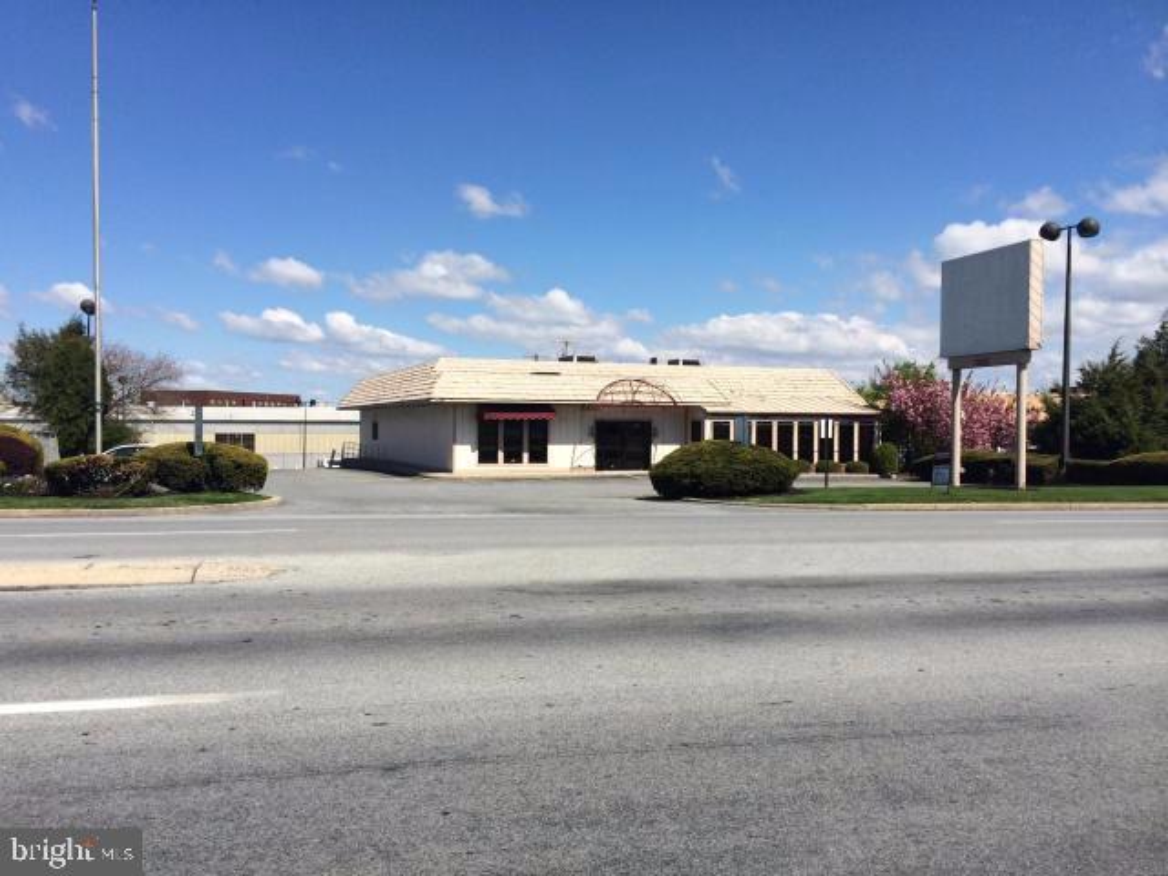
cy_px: 438
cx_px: 584
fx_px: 1012
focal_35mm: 30
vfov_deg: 46.8
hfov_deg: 60.0
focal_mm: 4.12
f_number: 2.2
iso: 40
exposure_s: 1/3731
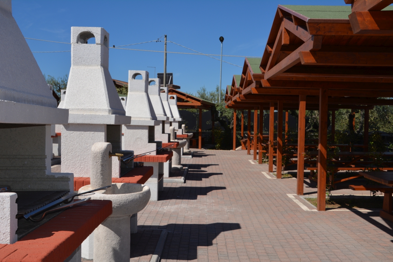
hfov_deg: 47.9
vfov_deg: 33.0
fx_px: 442
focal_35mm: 40
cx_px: 196
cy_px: 131
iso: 100
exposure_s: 1/200
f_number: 13
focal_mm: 27
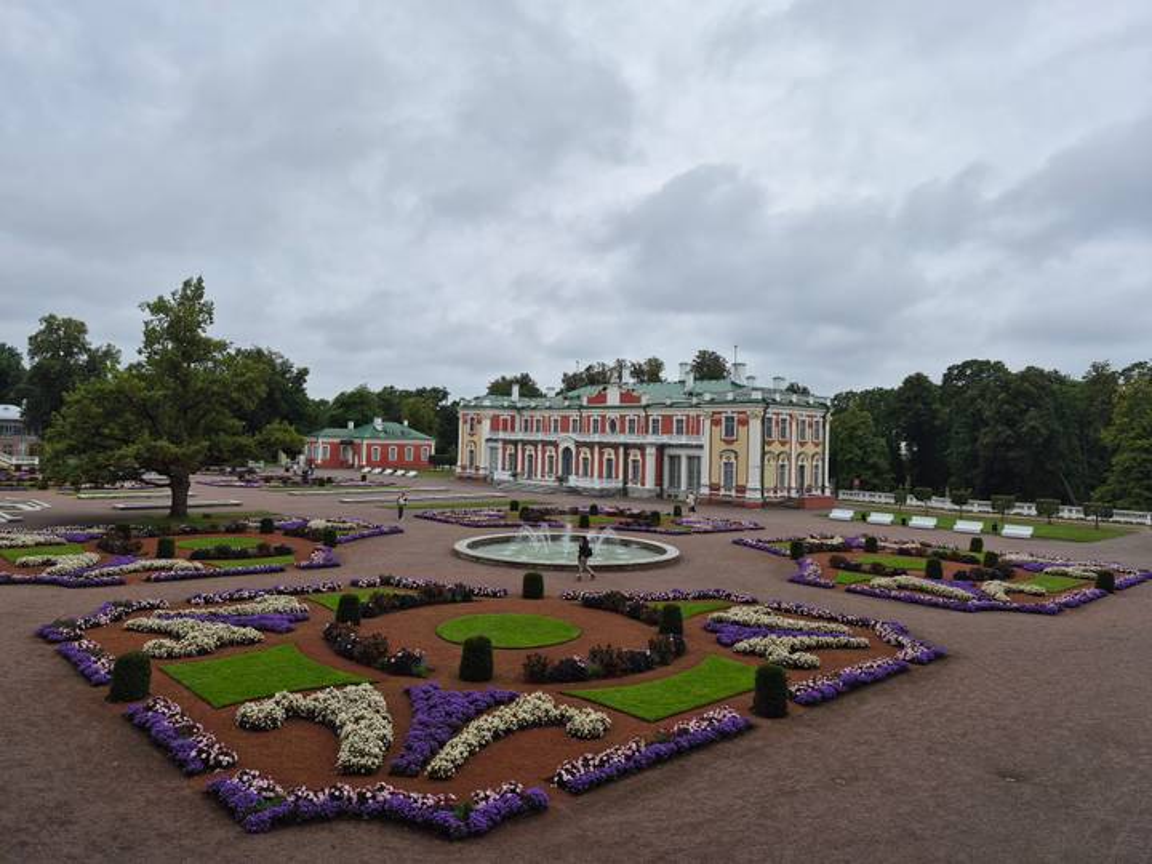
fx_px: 765
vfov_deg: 58.9
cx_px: 576
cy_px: 432
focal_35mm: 23
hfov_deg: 73.9
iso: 80
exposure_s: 1/2952
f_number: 1.8
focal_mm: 5.4
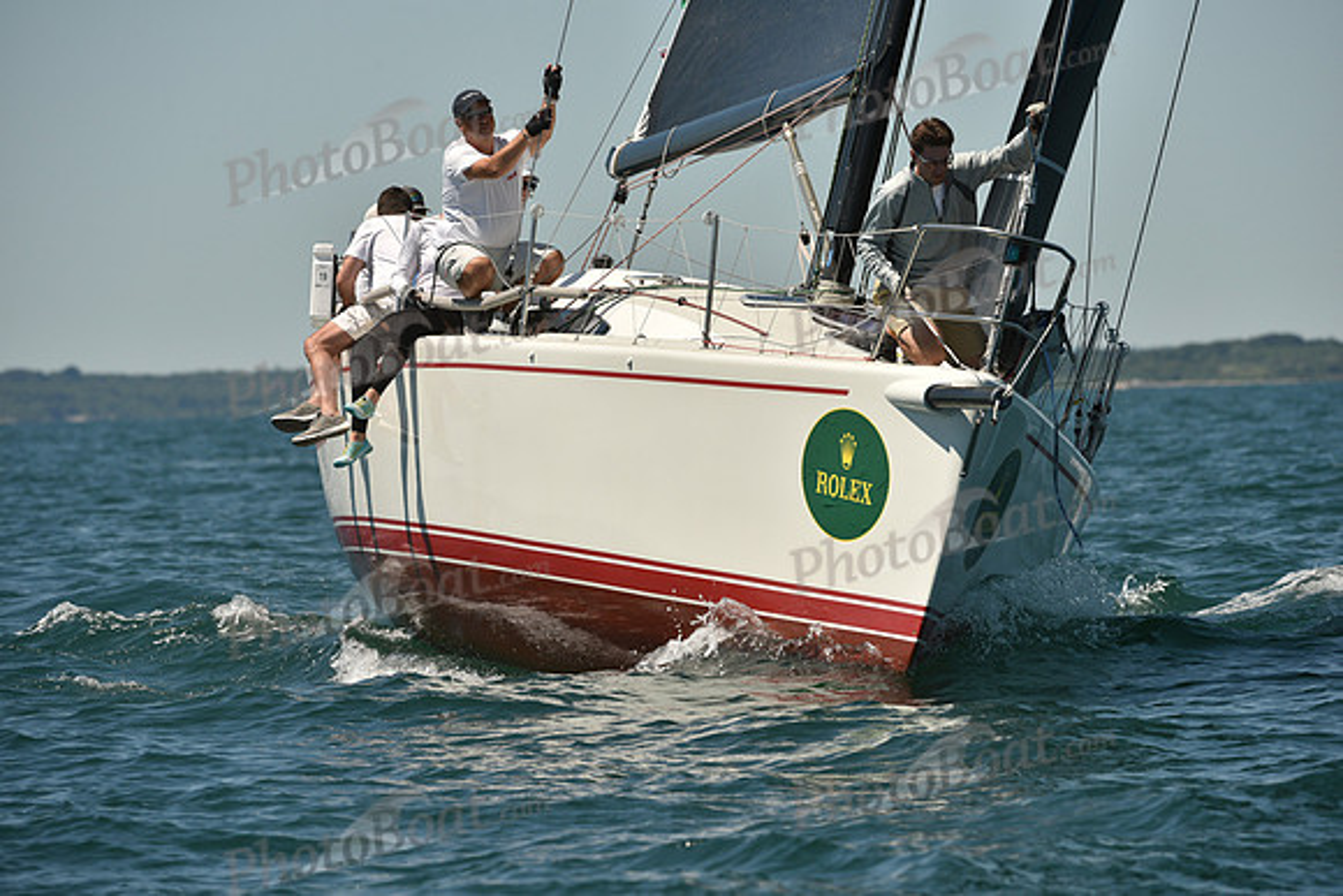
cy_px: 448
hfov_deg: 6.1
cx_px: 672
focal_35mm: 340
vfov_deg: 4.0
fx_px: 12686
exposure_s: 1/1250
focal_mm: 340
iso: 250
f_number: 8
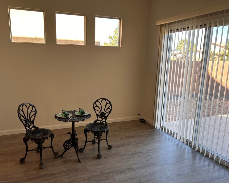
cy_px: 93
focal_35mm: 28
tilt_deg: -12.0
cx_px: 105
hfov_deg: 62.1
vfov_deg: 51.5
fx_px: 190
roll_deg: -1.0
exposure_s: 1/228
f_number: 1.5
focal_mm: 5.7
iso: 40
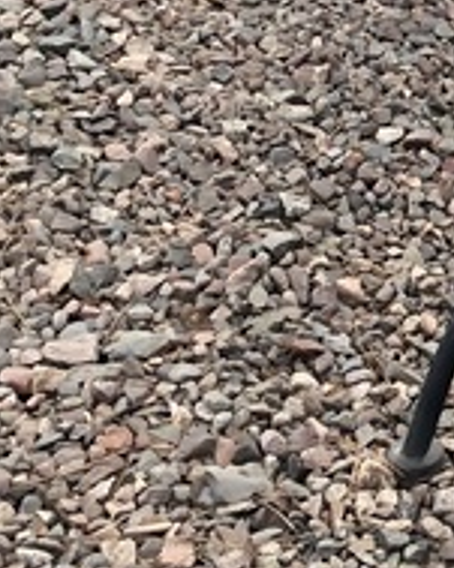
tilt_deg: -26.2
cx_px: 950
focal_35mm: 148
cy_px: -111
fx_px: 2488
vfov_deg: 12.7
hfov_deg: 9.6
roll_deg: -2.0
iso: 40
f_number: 1.8
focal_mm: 3.99
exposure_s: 1/120
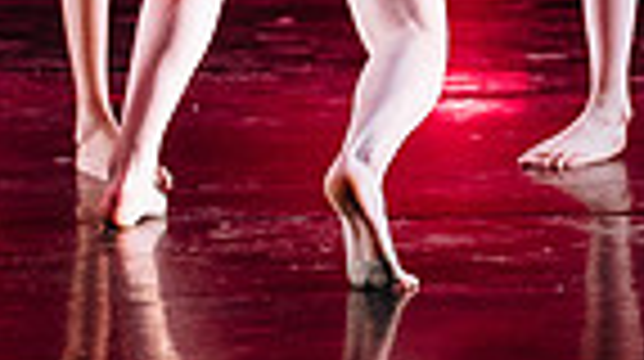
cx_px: 390
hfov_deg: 3.4
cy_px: -504
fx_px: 10727
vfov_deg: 1.9
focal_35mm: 629
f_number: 2.8
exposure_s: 1/500
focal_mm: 129
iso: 1250
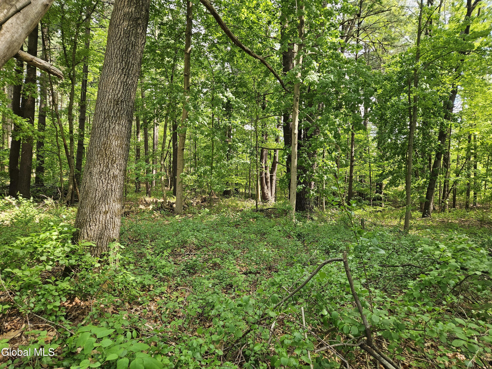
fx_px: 327
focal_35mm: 23
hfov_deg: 73.9
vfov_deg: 58.9
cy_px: 184
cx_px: 246
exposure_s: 1/120
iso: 32
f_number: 1.8
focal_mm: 5.4
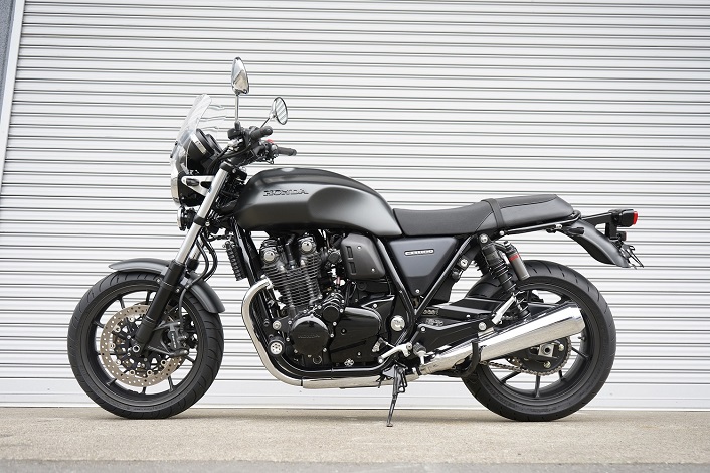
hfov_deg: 55.8
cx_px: 355
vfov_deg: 38.8
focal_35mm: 34
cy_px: 236
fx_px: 670
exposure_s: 1/50
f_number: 5.6
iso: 100
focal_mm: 34
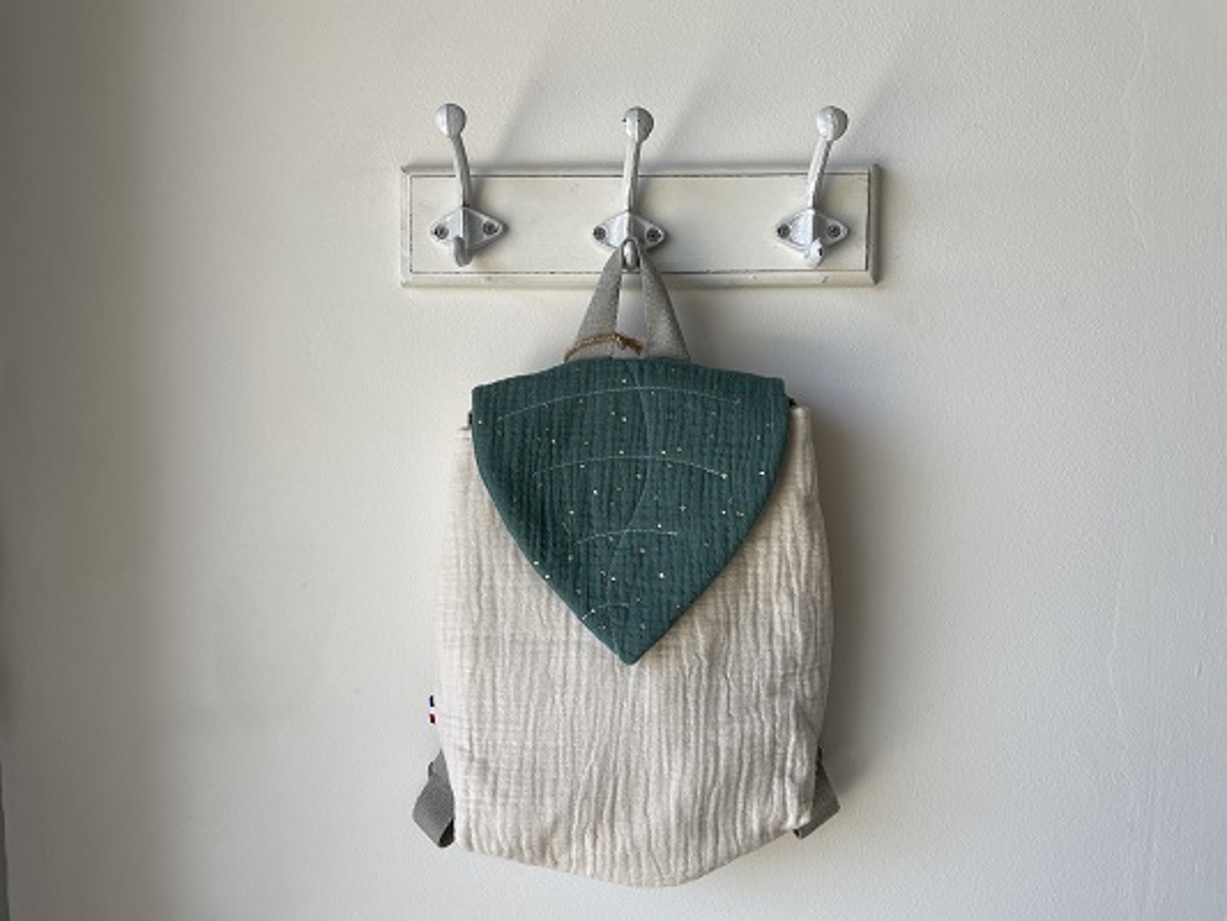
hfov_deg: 67.3
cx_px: 614
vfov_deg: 53.1
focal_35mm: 26
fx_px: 922
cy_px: 460
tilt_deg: -3.4
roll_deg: -0.1
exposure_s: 1/320
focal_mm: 4.2
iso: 32
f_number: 1.6
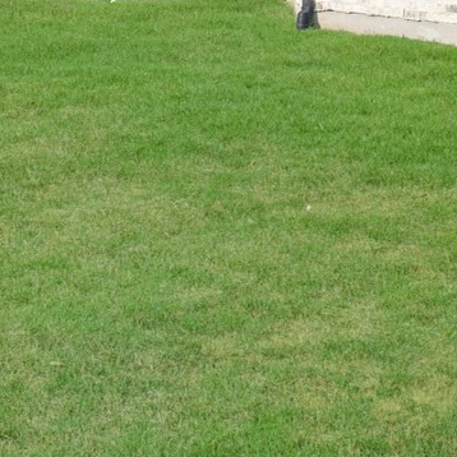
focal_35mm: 67
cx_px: 226
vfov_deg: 23.1
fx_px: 1001
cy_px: -123
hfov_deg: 25.7
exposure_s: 1/640
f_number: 9
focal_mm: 13
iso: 250
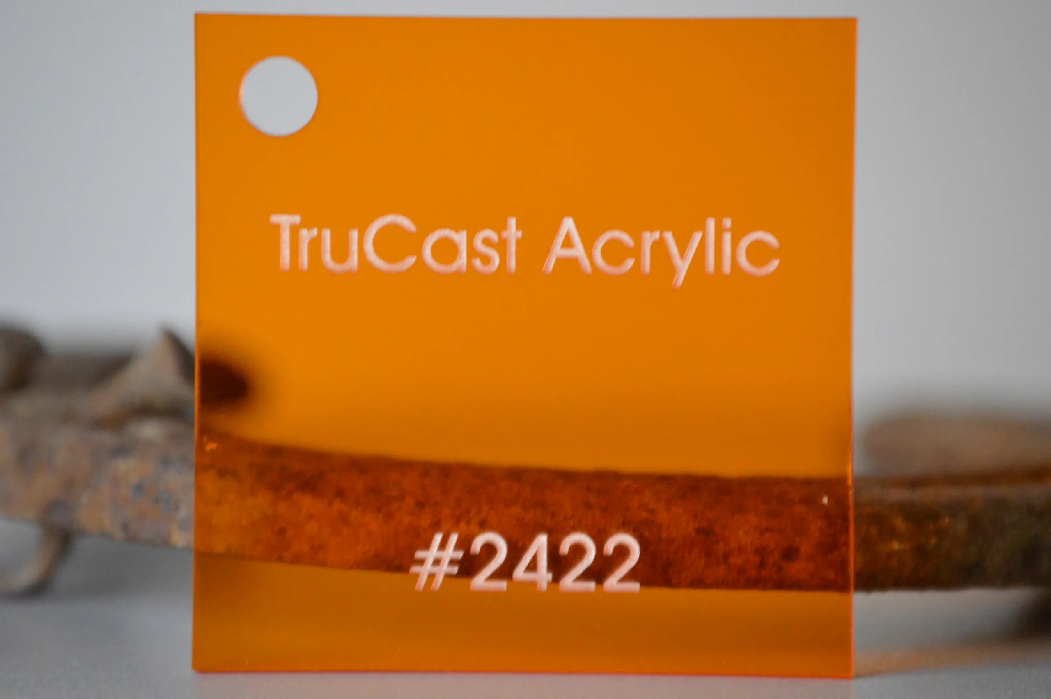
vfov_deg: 4.6
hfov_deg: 6.9
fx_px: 8750
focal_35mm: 300
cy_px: 350
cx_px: 526
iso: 3200
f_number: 5.6
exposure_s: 1/160
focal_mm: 200
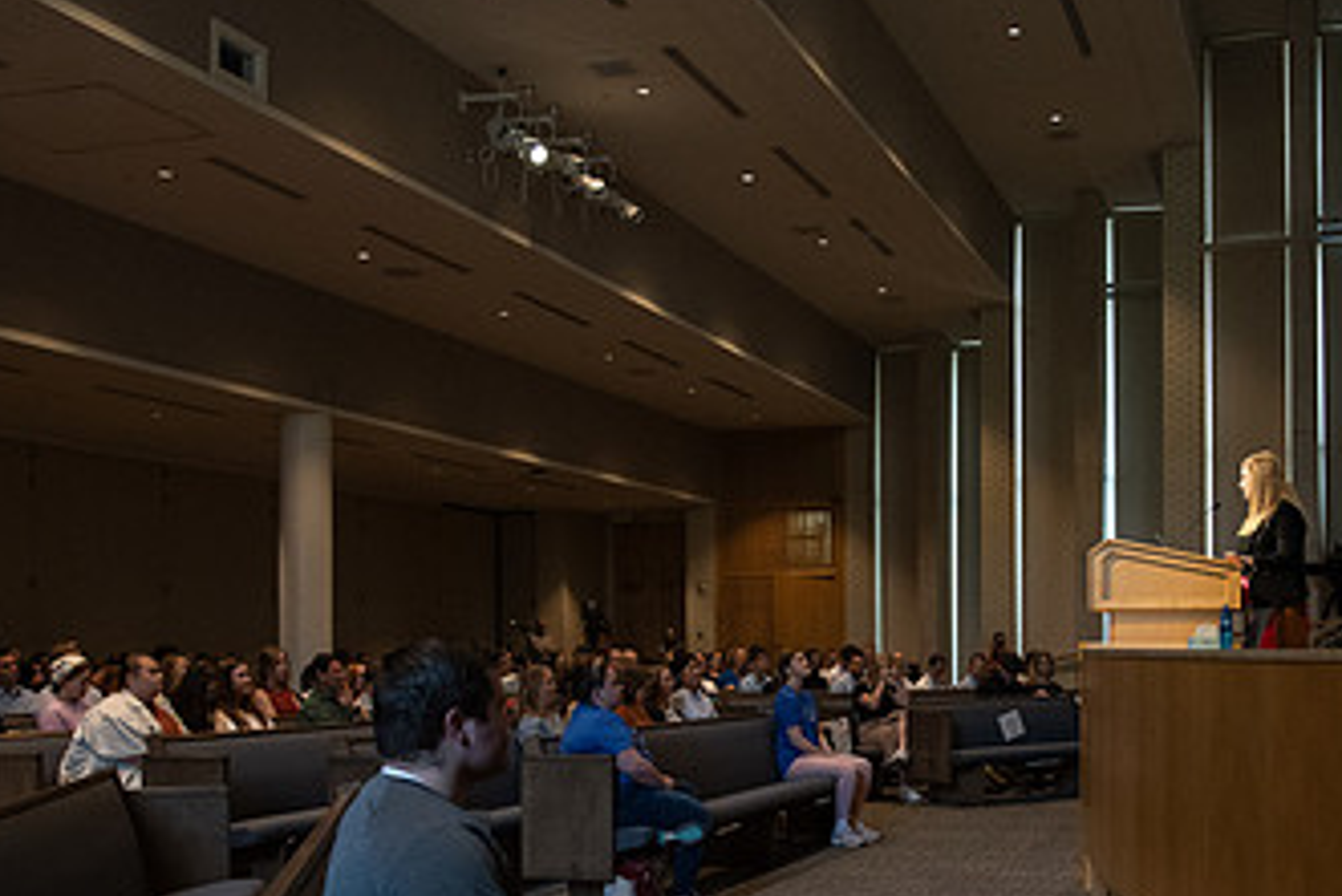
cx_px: 839
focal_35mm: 43
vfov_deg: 30.7
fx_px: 1604
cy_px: 659
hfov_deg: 45.0
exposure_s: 1/250
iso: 2000
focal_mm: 24
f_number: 4
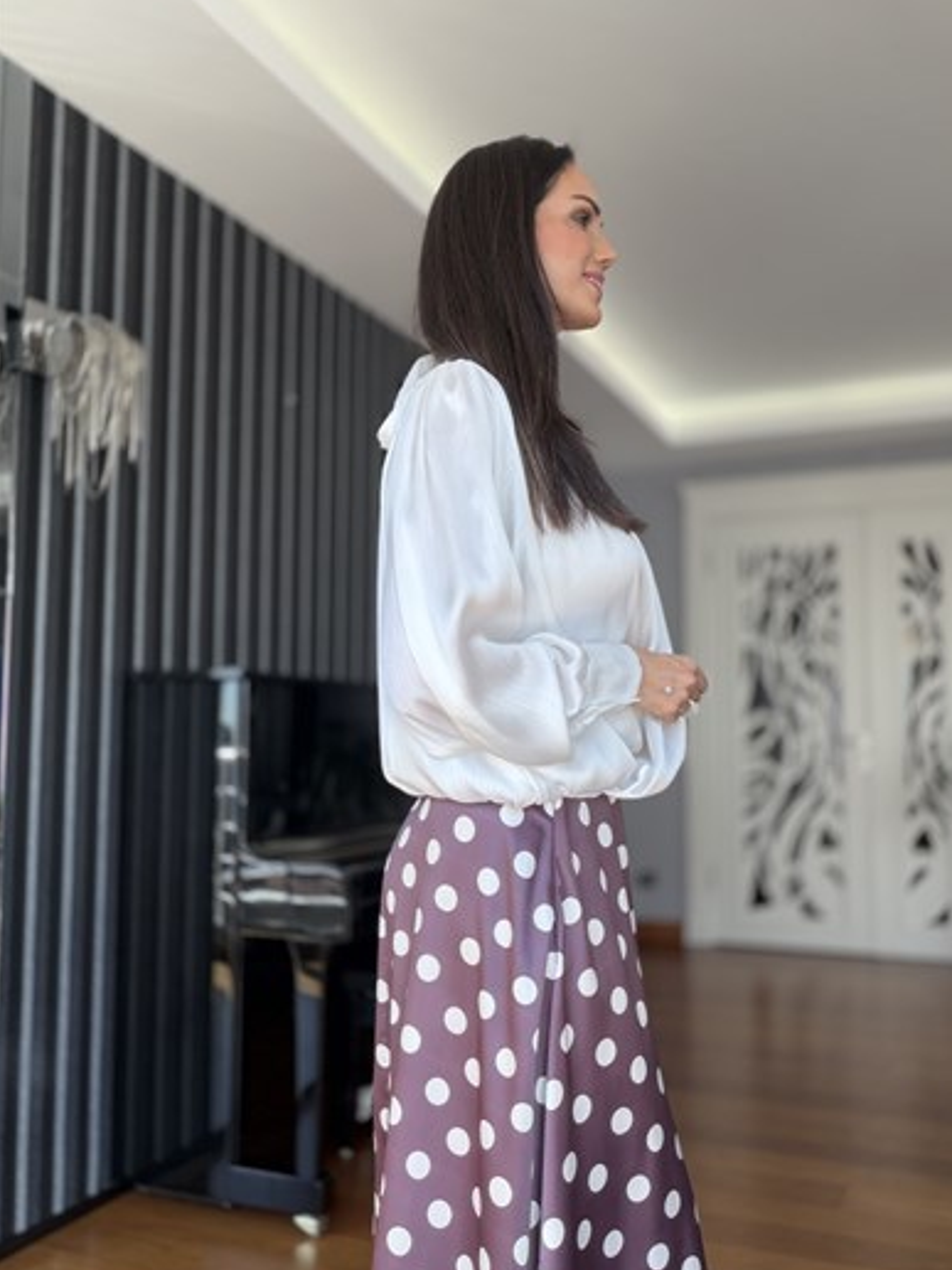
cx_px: 487
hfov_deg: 45.4
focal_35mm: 31
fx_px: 1137
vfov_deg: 58.4
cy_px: 634
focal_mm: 2.71
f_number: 1.9
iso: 64
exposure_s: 1/121
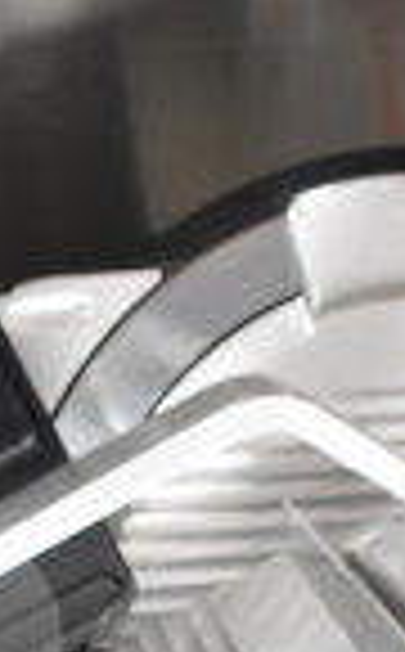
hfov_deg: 9.2
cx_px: 176
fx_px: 2520
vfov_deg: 14.1
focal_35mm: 142
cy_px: 870
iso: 1100
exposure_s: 1/30
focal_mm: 22
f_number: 3.8
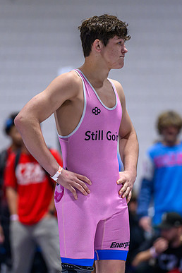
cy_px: 184
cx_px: 105
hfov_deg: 2.8
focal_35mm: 486
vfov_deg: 4.2
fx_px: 3685
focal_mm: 200
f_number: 2.8
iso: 2500
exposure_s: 1/640
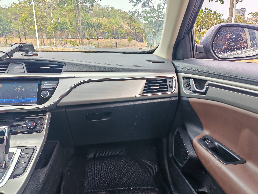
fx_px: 216
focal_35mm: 29
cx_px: 129
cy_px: 97
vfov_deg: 48.2
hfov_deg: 61.7
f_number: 1.9
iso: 50
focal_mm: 5.3
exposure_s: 1/100
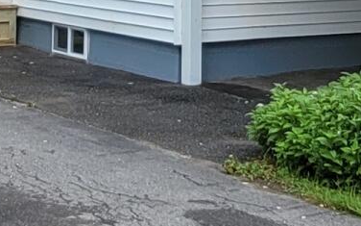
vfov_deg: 11.7
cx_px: 105
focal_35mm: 110
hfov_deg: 18.8
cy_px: -47
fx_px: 1082
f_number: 2.2
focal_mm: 1.74
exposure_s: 1/364
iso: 40
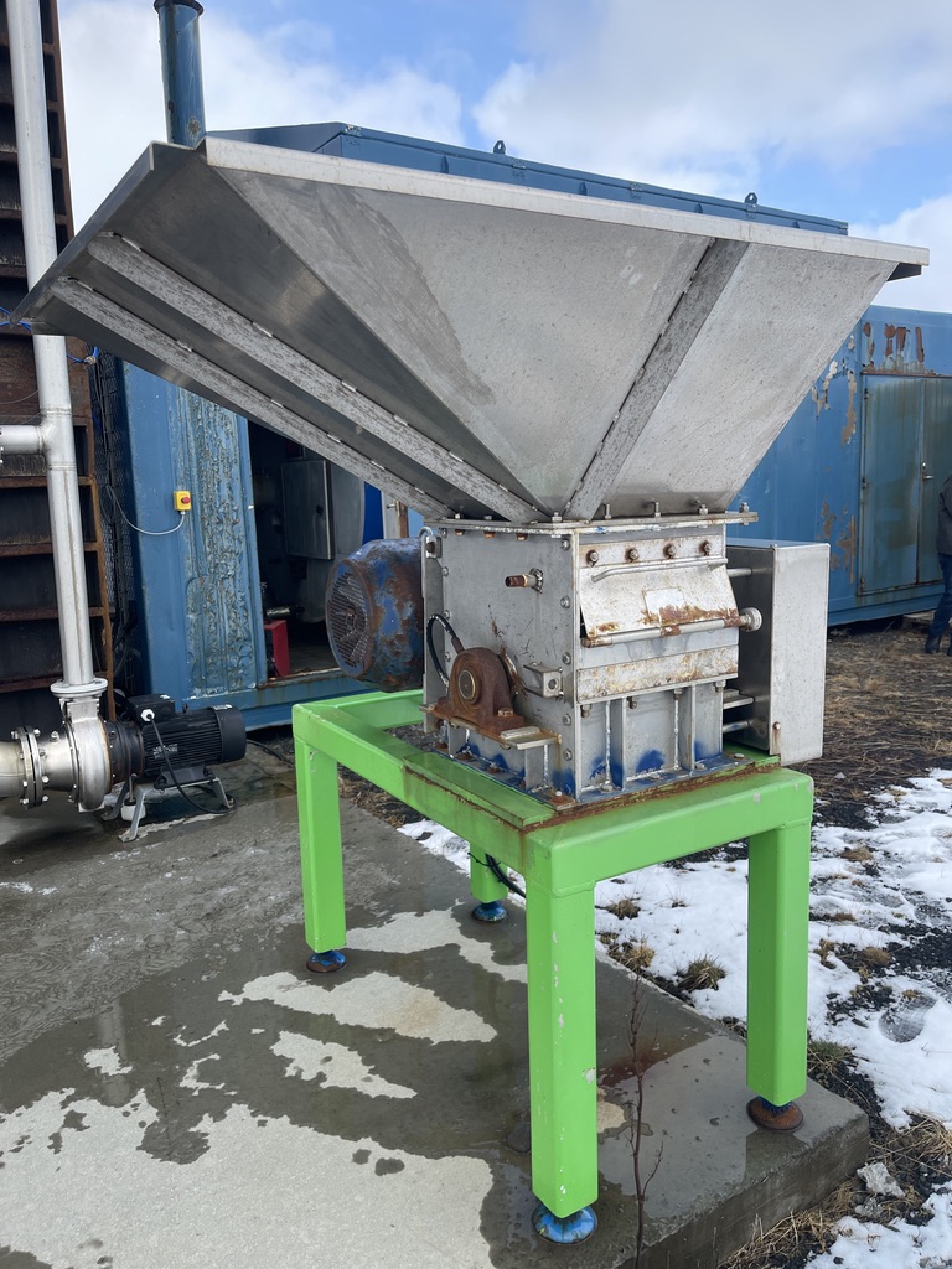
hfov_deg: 54.9
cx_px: 476
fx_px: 917
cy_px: 634
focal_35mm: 25
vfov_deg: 69.4
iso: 32
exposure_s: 1/1266
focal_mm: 5.1
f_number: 1.6
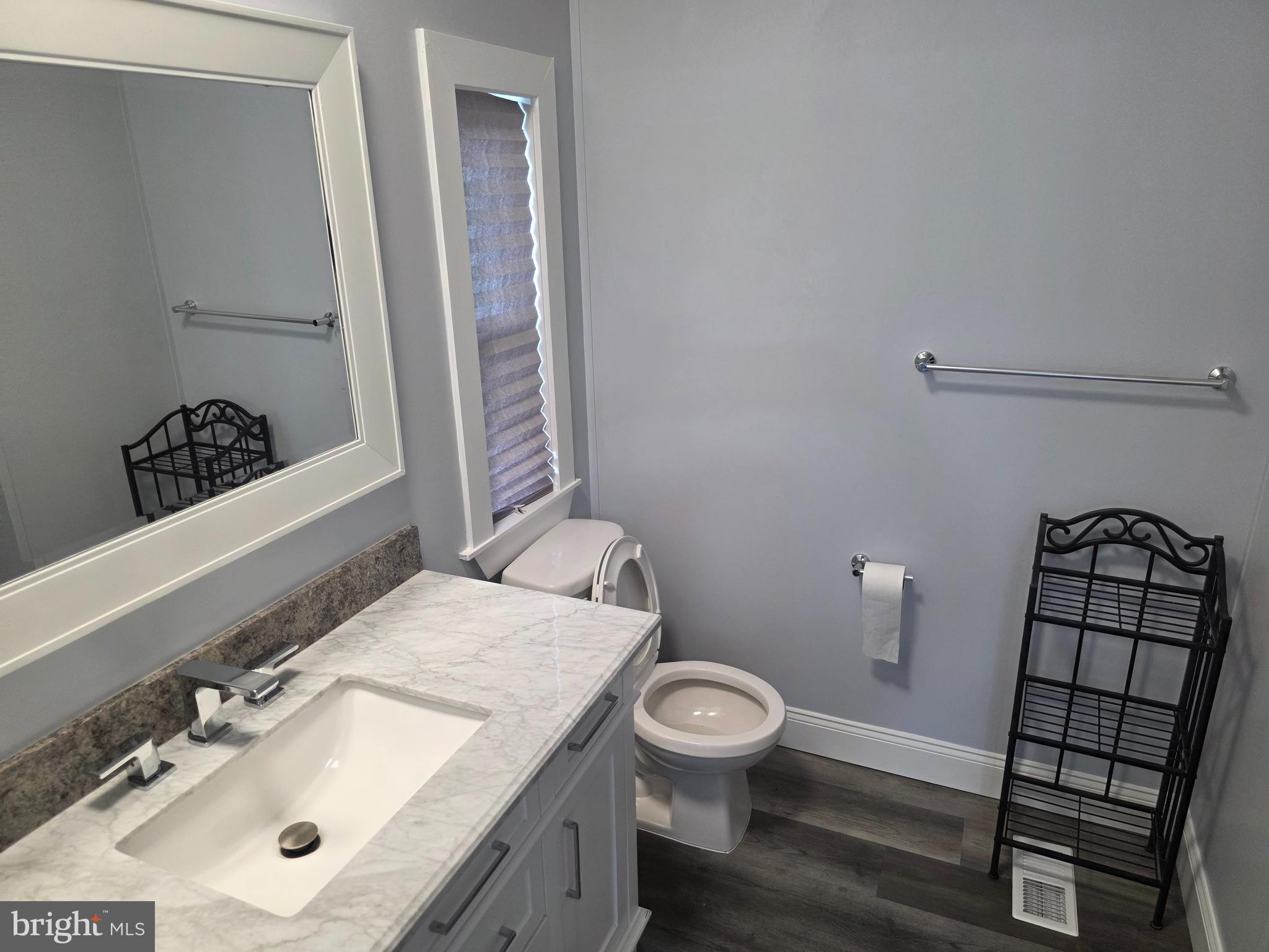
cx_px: 634
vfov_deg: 58.9
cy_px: 476
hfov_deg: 73.9
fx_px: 843
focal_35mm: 23
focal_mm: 6.3
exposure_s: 1/120
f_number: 1.7
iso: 250
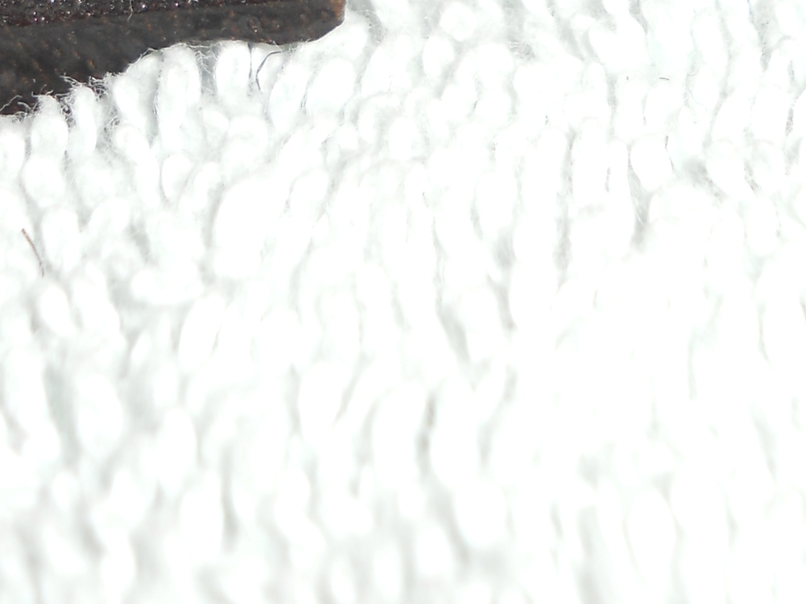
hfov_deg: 19.1
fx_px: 2398
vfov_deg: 13.4
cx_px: 493
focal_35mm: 103
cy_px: -340
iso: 80
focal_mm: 5.8
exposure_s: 1/25
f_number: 8.8
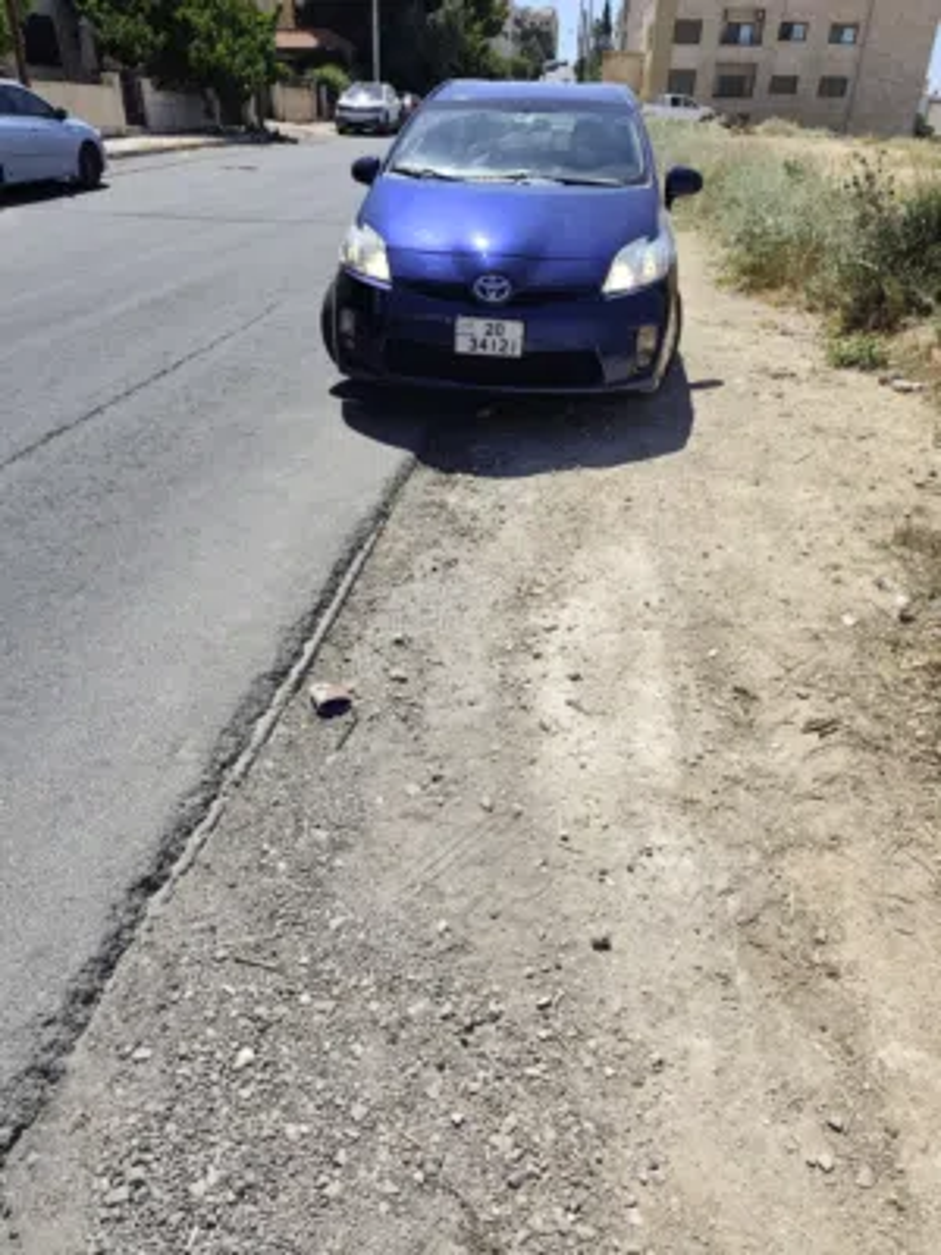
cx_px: 470
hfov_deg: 58.9
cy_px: 628
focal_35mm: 23
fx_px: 834
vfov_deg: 73.9
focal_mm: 6.19
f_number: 1.65
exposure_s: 1/1057
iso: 50
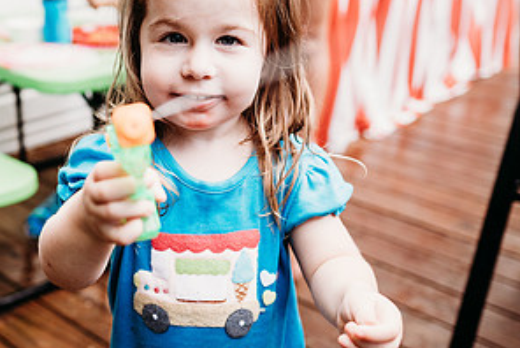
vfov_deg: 28.6
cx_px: 158
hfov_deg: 41.1
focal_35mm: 47
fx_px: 680
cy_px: 140
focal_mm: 24
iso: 400
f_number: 2.5
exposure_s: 1/200
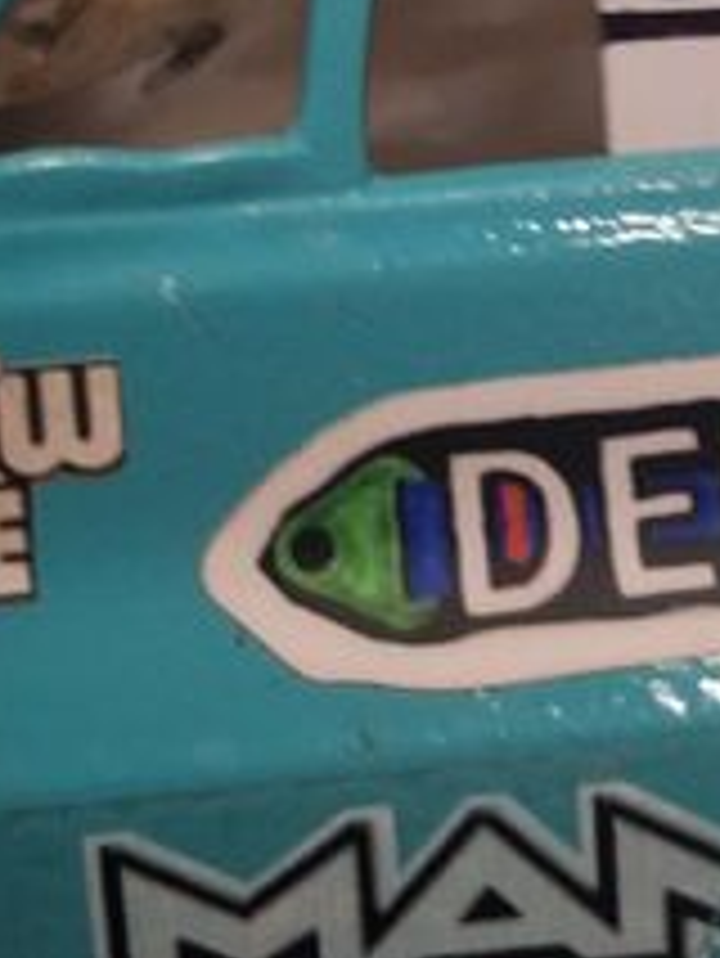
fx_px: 2992
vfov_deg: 16.9
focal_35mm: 108
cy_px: -360
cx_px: 369
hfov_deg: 13.7
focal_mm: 5.54
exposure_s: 1/20
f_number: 1.8
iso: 400
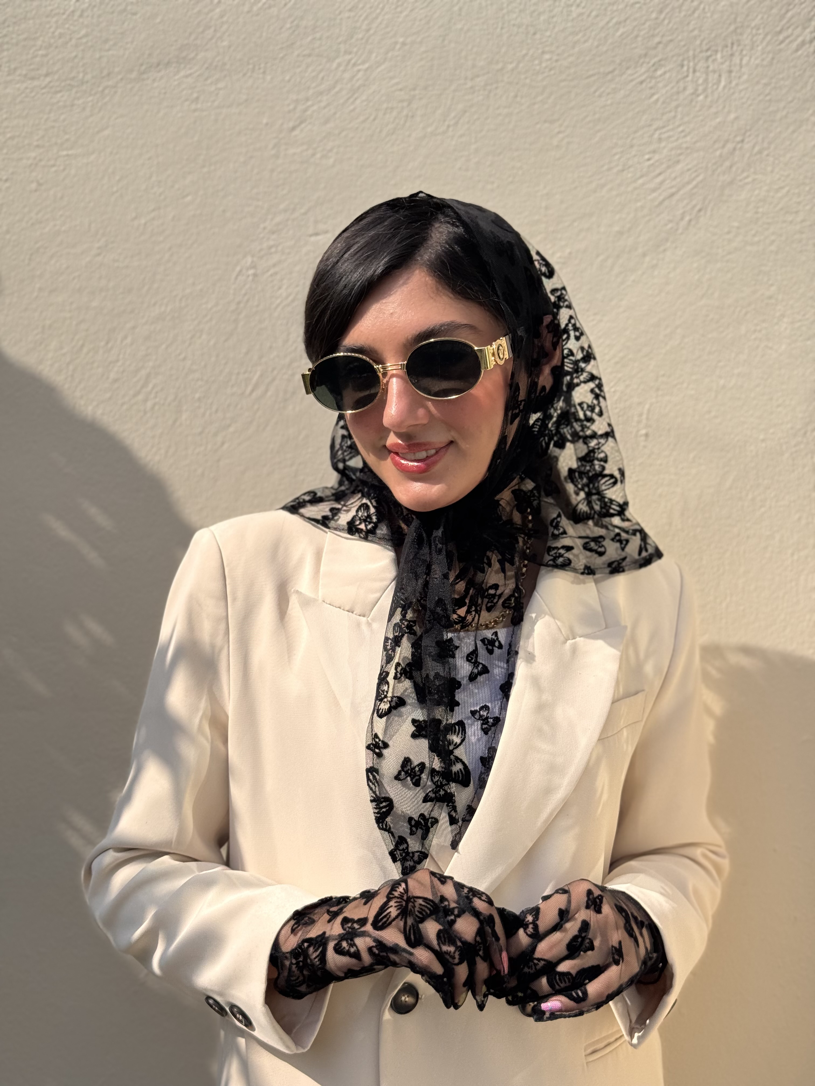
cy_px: 543
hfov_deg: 30.3
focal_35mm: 48
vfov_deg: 39.7
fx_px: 1507
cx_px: 408
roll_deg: -0.6
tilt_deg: -5.2
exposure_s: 1/7937
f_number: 1.78
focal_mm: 6.76
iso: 64
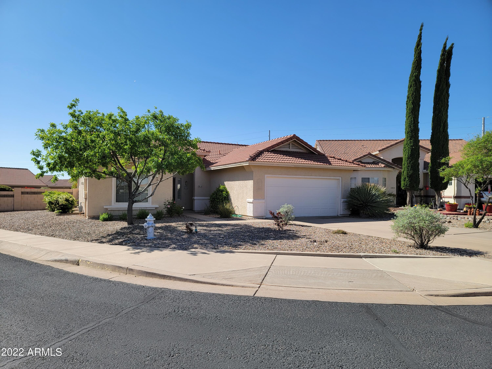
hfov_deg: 71.6
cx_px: 246
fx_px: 341
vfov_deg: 56.8
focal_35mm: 24
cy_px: 184
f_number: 1.8
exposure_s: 1/904
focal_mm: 6.7
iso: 16
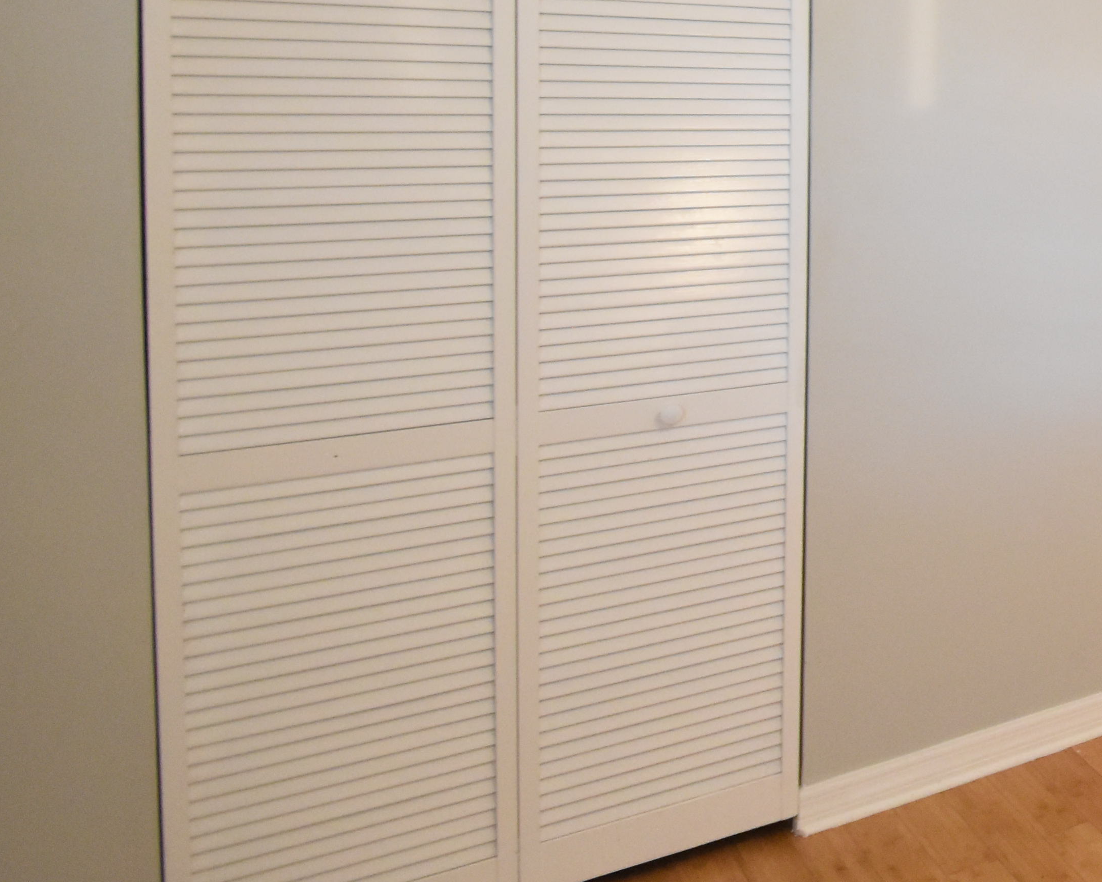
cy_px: 112
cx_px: 1500
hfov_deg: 32.3
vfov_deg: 36.2
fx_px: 1272
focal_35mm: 39
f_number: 3.5
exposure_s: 1/60
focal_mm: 10
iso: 2200
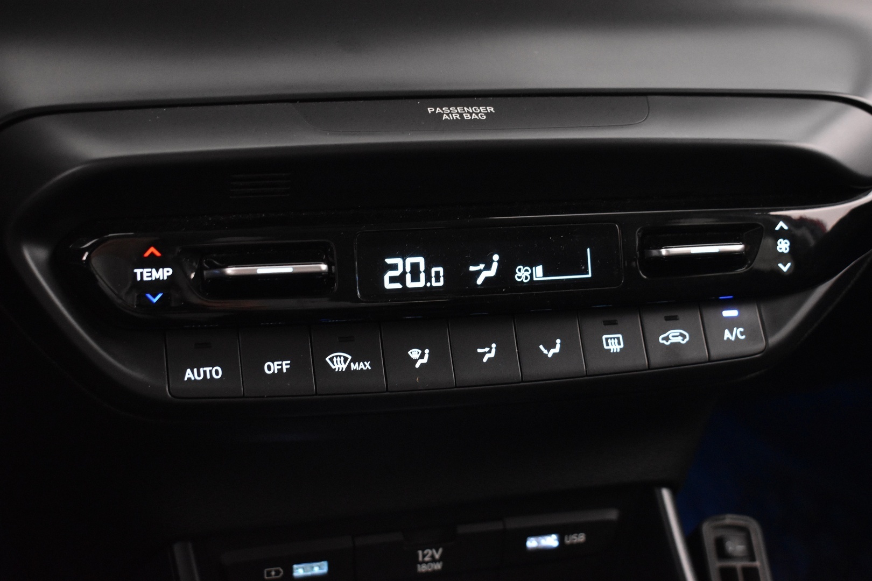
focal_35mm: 51
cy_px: 290
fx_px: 1235
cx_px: 436
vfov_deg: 26.5
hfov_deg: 38.9
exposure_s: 1/15
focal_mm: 34
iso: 3200
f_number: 4.5
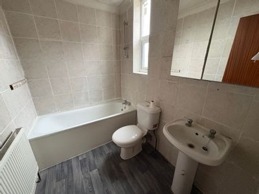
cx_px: 130
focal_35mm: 14
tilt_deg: -18.1
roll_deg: +0.9
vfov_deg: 85.7
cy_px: 97
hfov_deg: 102.1
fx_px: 105
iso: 640
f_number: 2.2
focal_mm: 2.22
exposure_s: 1/60
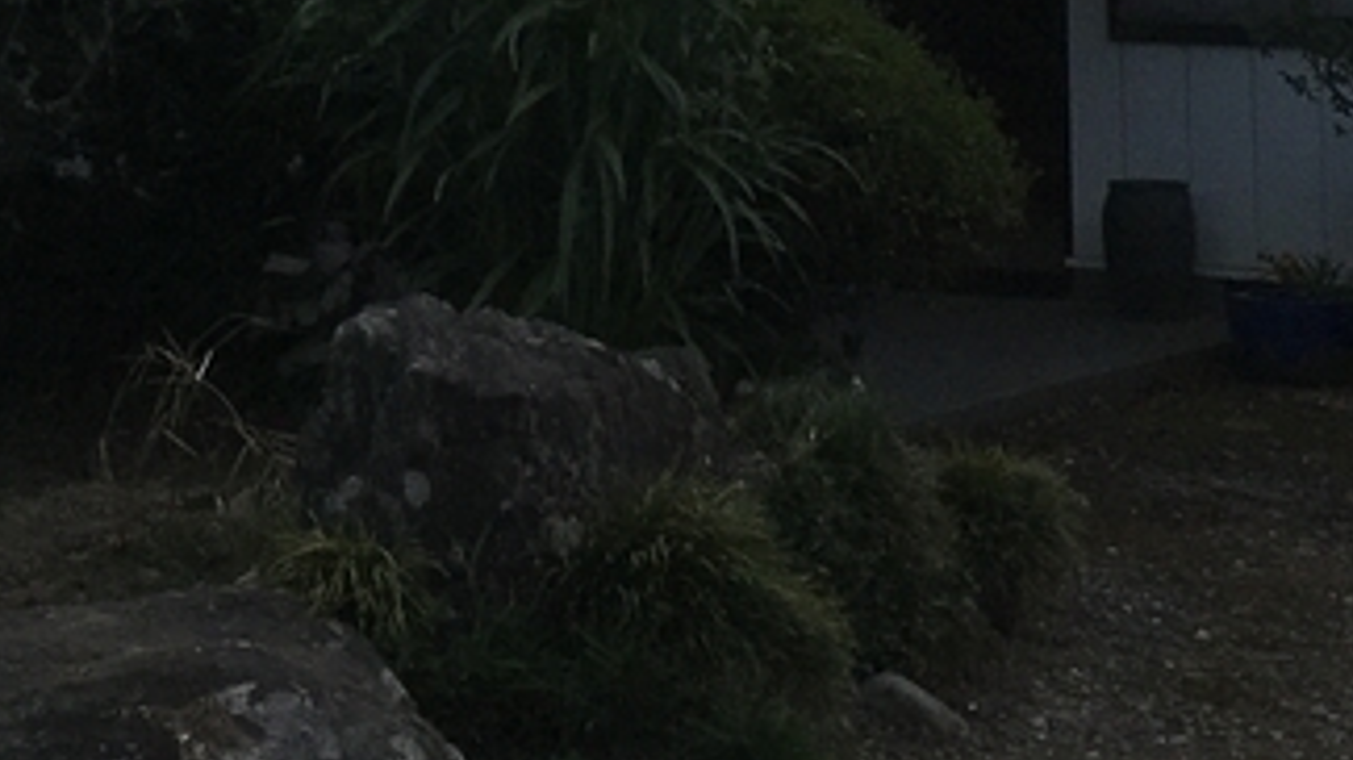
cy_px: -927
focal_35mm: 117
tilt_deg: +10.6
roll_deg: -1.1
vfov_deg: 9.4
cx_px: 359
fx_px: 4196
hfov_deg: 18.2
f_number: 2.2
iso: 25
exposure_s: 1/646
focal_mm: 4.15
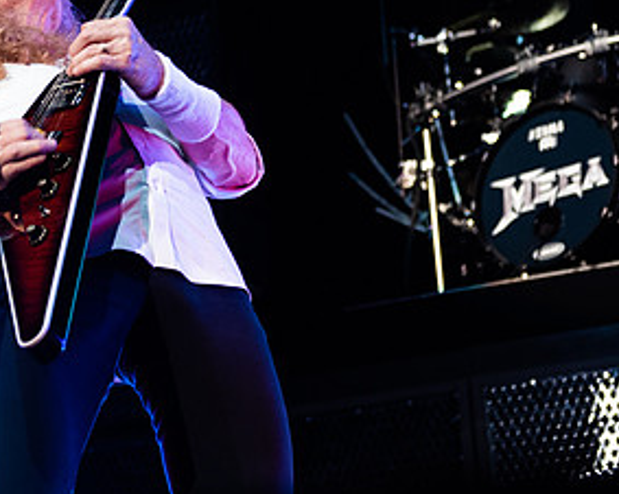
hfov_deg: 15.4
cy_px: 7
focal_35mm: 125
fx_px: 2288
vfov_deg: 12.2
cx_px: 189
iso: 2000
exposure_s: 1/320
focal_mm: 52
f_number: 3.2
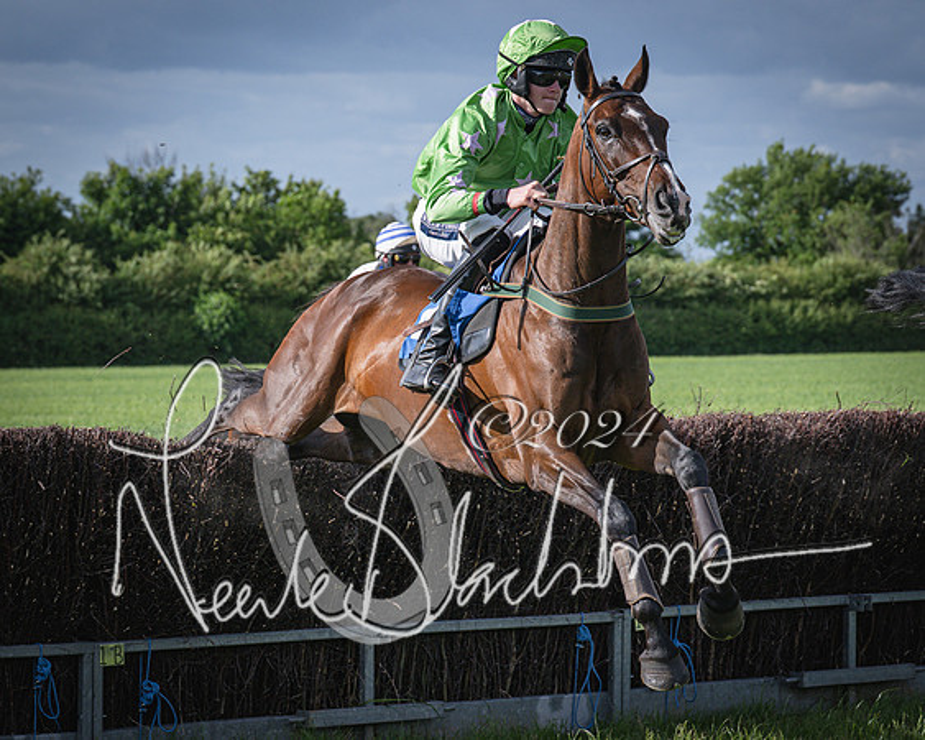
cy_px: 423
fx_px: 3989
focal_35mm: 146
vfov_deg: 10.6
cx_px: 367
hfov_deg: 13.2
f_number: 4.5
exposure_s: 1/1600
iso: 200
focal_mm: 70
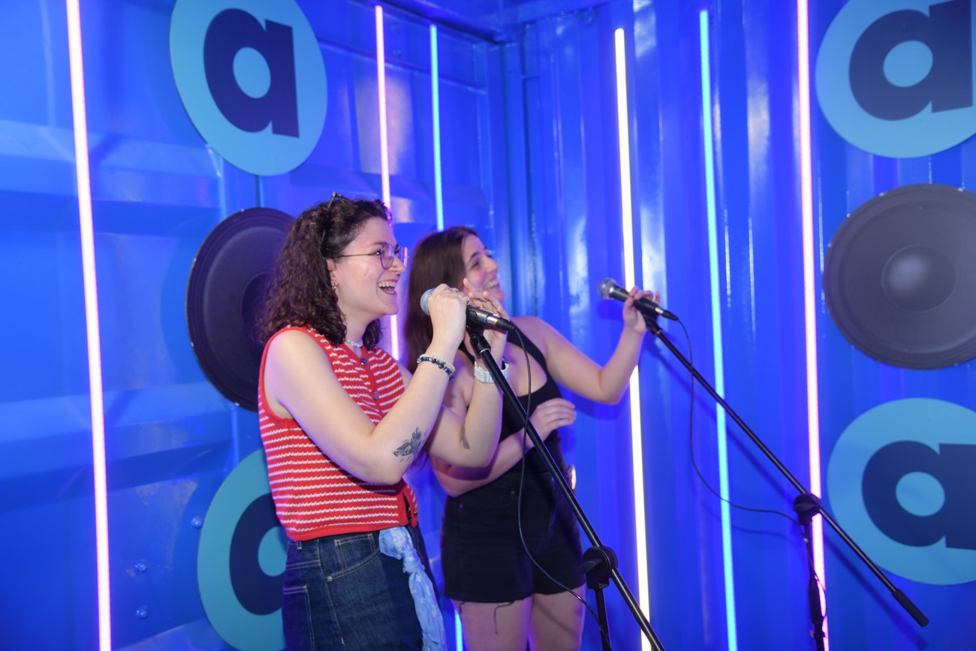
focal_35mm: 38
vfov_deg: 35.1
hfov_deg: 50.7
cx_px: 488
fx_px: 1030
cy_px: 326
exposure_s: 1/200
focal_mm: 38
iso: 400
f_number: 4
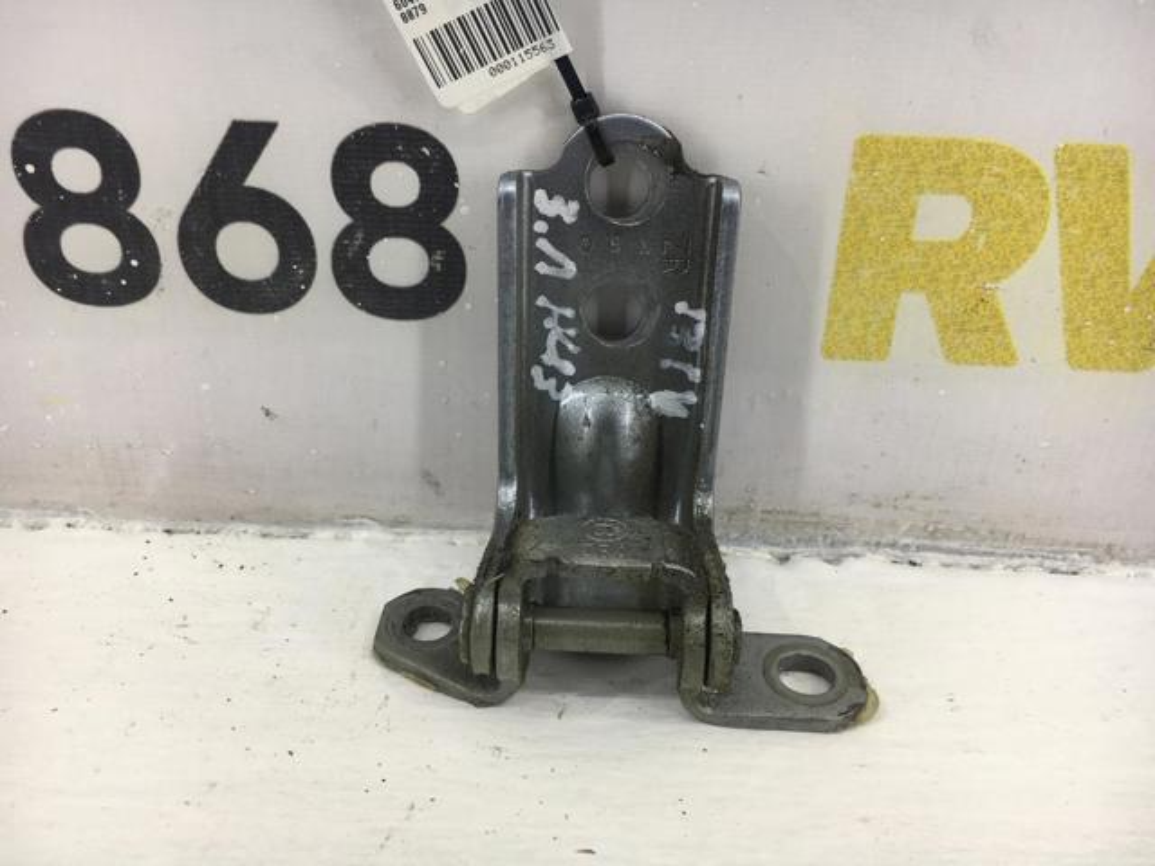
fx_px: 968
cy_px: 433
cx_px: 578
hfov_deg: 61.7
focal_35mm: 29
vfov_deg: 48.2
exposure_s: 1/50
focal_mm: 4.15
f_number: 2.2
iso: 25
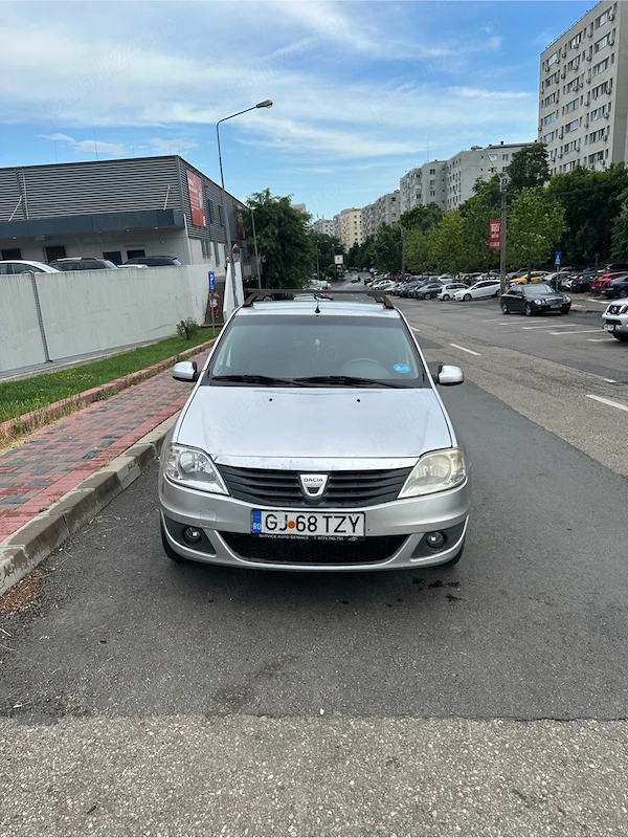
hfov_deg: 56.8
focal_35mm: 24
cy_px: 419
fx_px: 581
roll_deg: +3.2
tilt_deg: -15.2
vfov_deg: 71.6
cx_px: 314
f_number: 1.78
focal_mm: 6.86
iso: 80
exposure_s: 1/2110
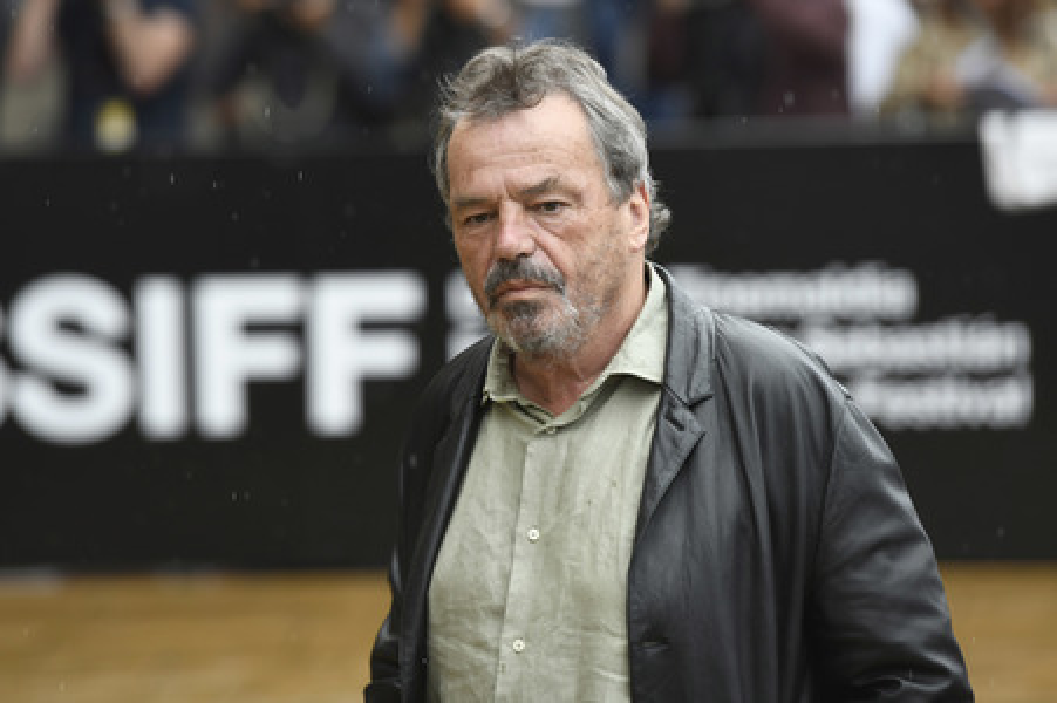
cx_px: 528
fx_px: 5574
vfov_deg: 7.2
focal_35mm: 190
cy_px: 352
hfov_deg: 10.8
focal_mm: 190
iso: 640
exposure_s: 1/640
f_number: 4
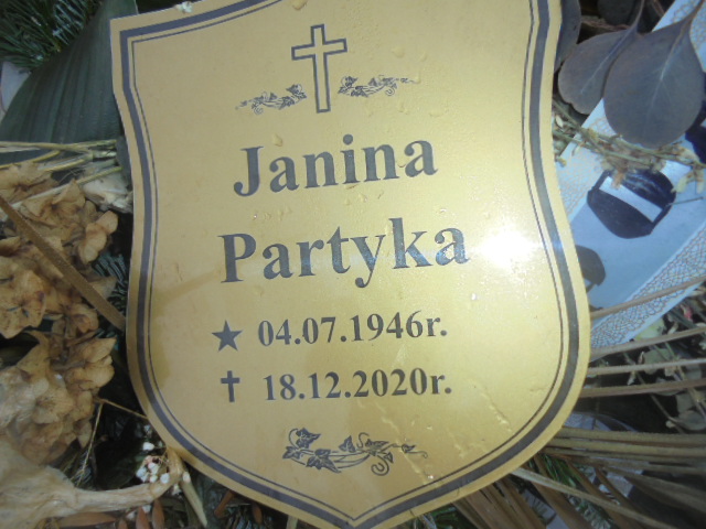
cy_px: 264
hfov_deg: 67.3
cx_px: 353
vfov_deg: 53.1
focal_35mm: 26
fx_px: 530
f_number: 3.5
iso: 100
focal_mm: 4.6
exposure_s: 1/320
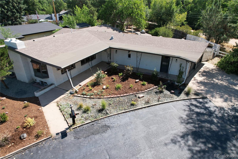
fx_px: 145
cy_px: 80
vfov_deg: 57.2
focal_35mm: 22
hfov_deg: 78.6
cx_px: 119
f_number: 2.8
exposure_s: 1/1000
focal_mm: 8.38
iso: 120
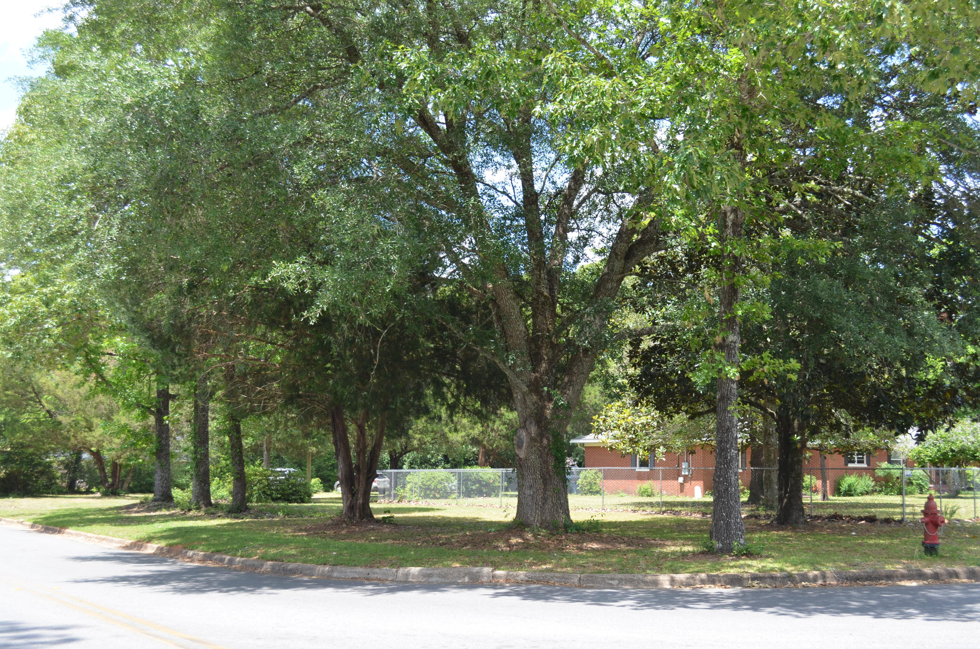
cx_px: 490
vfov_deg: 31.8
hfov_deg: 46.5
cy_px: 324
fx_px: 1141
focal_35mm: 42
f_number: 7.1
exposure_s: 1/200
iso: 200
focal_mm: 28
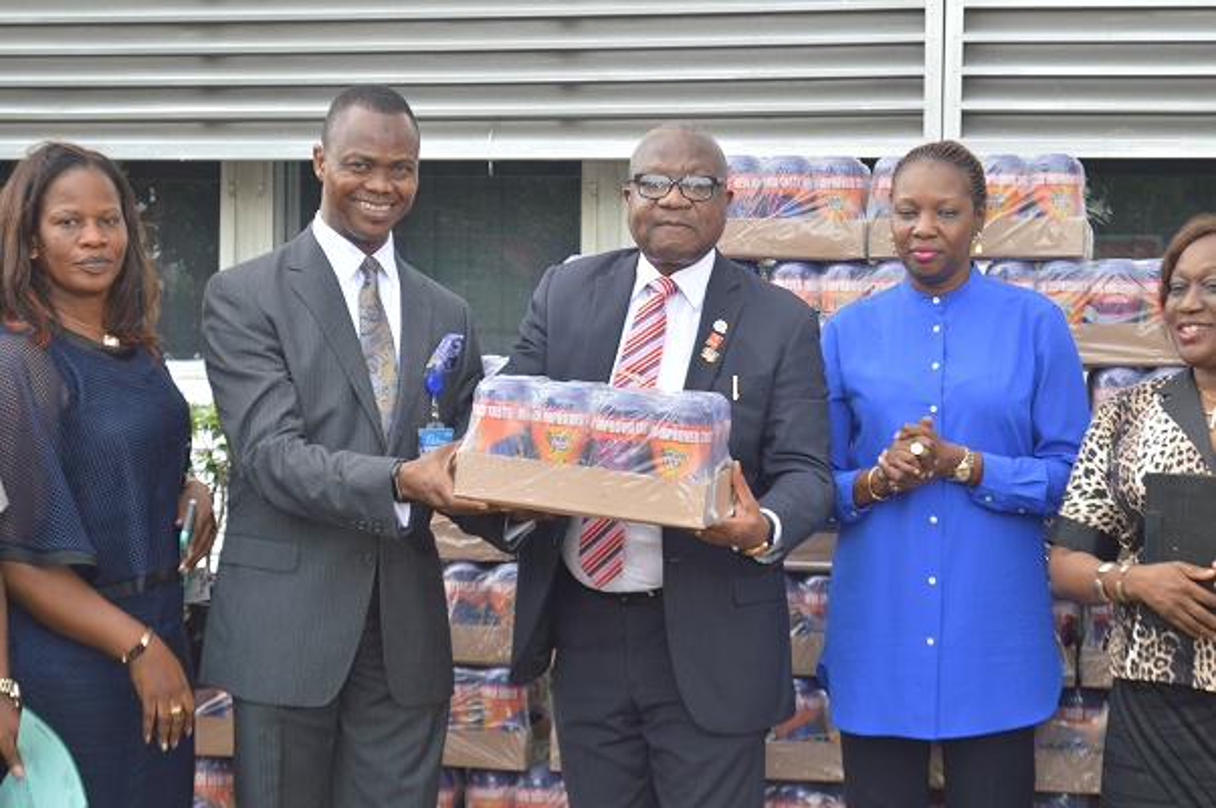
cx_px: 608
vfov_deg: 16.5
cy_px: 404
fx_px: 2784
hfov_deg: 24.6
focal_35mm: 82
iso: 320
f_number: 5.6
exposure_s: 1/125
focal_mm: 55
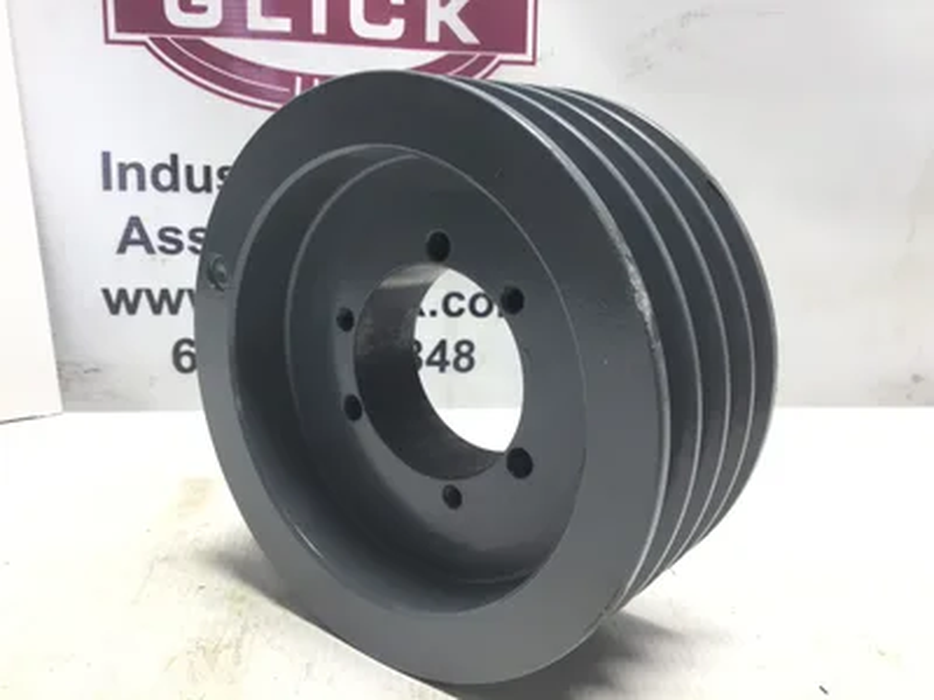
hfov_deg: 58.4
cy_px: 350
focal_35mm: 31
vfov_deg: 45.4
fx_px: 836
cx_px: 467
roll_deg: -3.2
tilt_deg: -14.4
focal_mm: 3.3
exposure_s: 1/60
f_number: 2.4
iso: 25
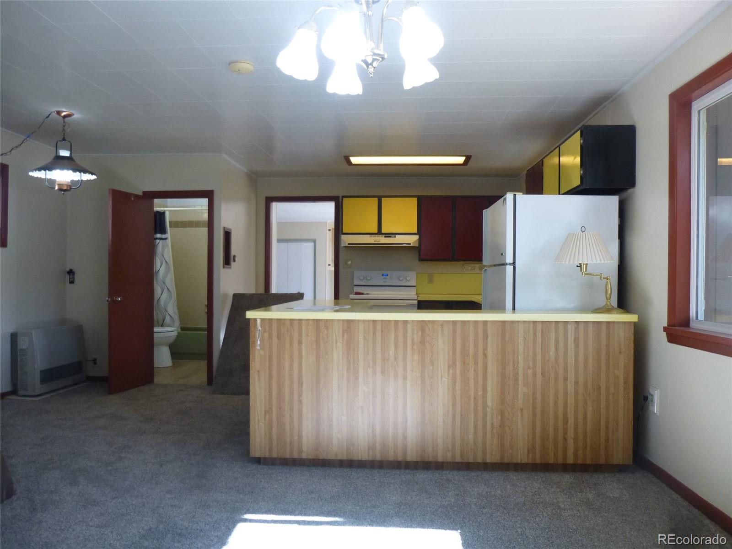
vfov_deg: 54.9
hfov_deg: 69.4
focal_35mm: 25
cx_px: 366
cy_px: 274
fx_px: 529
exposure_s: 1/60
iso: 250
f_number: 3.1
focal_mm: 4.5
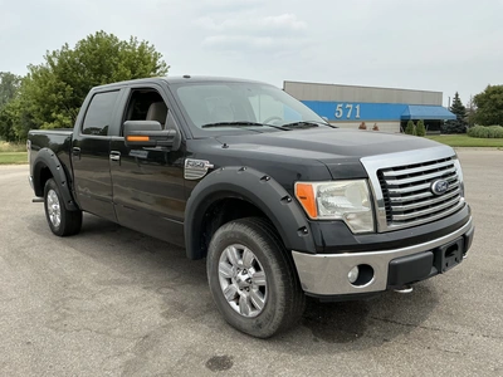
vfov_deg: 49.7
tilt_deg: -6.7
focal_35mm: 28
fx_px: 407
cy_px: 188
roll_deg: +1.6
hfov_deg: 63.4
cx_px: 252
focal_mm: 3
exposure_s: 1/1786
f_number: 1.8
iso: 25
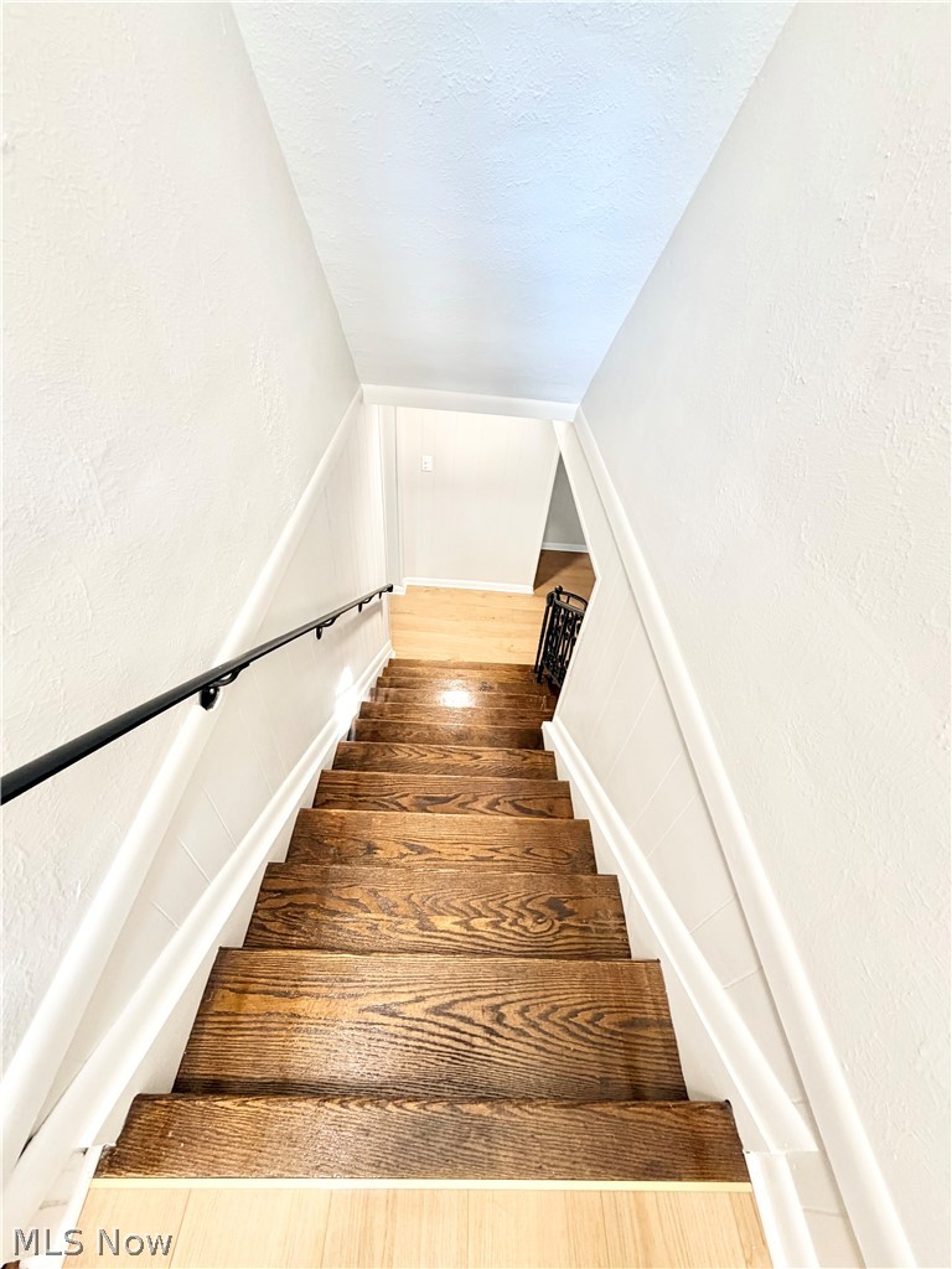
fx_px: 513
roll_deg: -8.0
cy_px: 634
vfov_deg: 102.1
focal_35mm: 14
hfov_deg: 85.7
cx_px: 476
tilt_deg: -44.3
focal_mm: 2.22
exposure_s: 1/60
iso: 250
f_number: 2.2
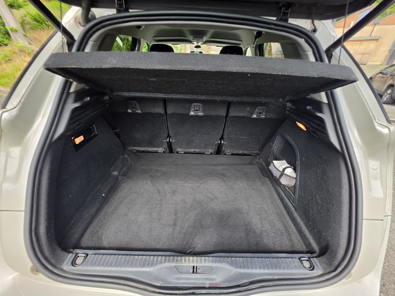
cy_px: 148
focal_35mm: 13
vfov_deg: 89.9
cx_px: 198
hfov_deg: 106.2
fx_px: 148
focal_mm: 2.2
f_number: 1.9
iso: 32
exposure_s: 1/279
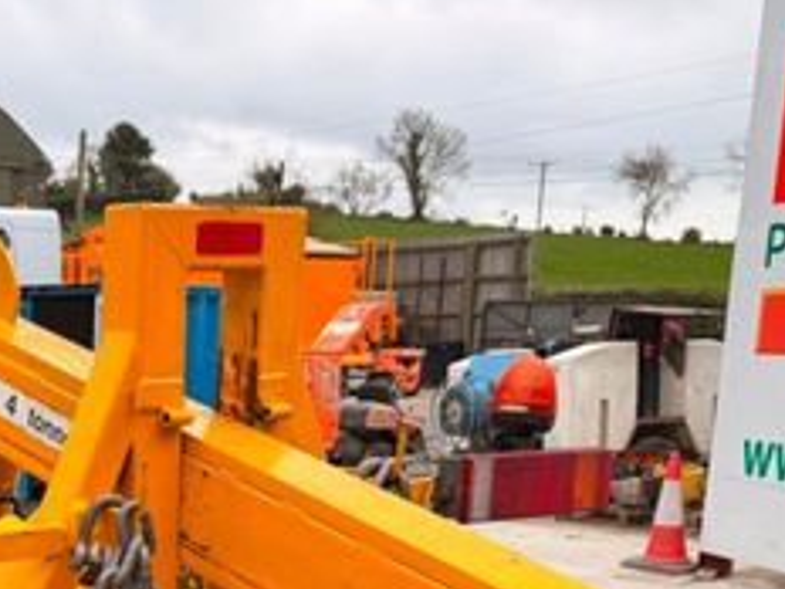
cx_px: -27
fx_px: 1406
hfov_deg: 28.9
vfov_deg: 22.5
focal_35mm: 62
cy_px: 619
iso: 100
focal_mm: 6.76
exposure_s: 1/967
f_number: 1.78
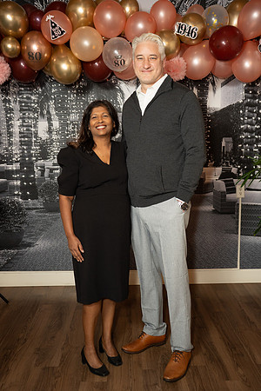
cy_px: 196
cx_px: 130
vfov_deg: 51.0
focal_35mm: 38
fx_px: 410
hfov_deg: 35.3
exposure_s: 1/160
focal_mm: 37.7
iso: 1000
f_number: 2.8
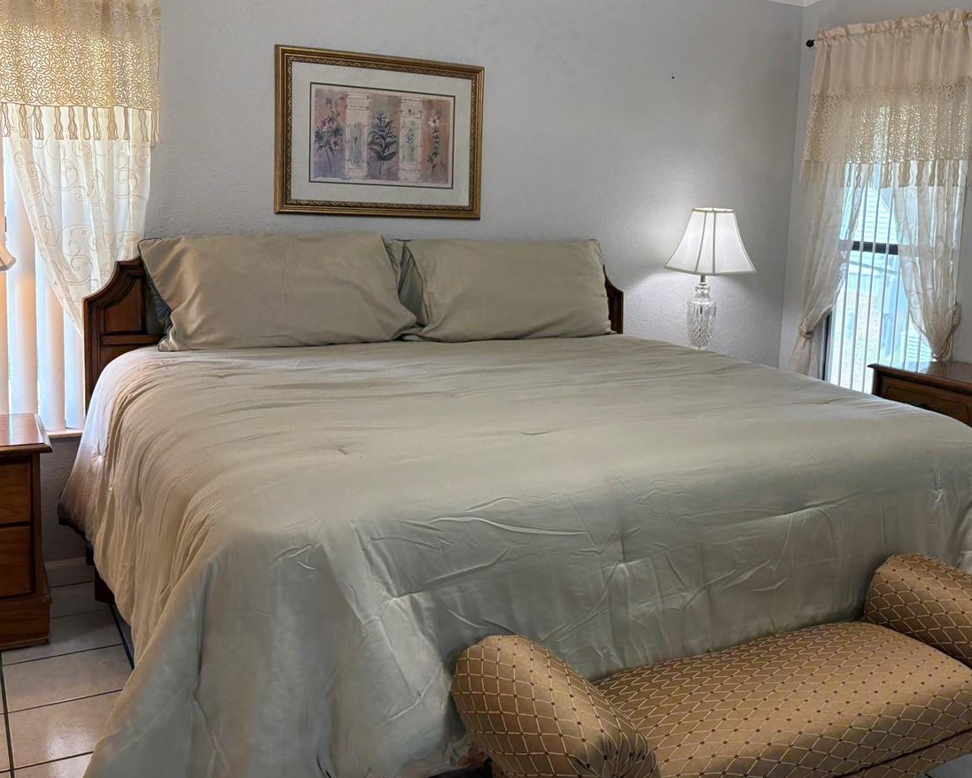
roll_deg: -2.1
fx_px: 1065
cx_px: 635
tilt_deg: -6.8
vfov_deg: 40.0
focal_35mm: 37
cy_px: 327
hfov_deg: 48.4
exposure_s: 1/120
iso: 125
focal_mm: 5.96
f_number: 1.6
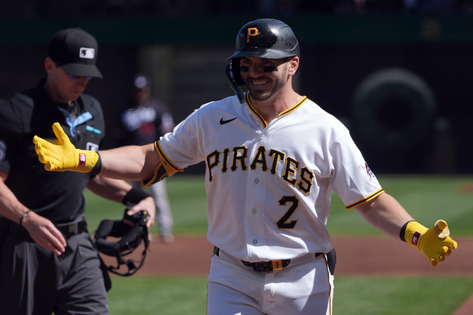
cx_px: 236
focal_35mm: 271
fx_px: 3559
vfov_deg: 5.1
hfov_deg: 7.6
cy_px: 158
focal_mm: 271
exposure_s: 1/2000
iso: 400
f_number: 5.6
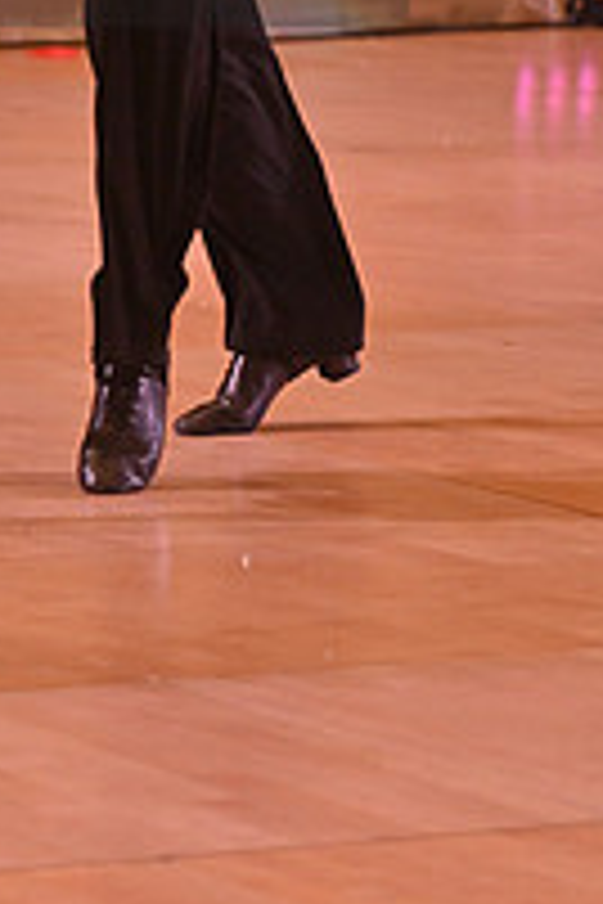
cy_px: -121
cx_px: -209
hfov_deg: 4.2
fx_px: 8115
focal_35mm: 323
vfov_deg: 6.3
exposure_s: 1/400
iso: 2000
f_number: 5
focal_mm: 112
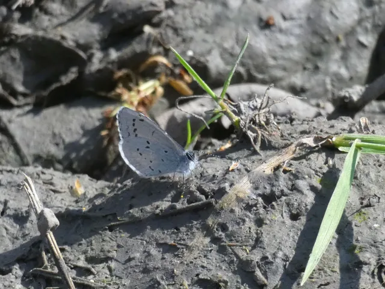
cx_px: 192
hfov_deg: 10.8
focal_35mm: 183
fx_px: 2035
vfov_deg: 8.1
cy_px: 144
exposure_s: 1/250
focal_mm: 32.7
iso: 500
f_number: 5.5
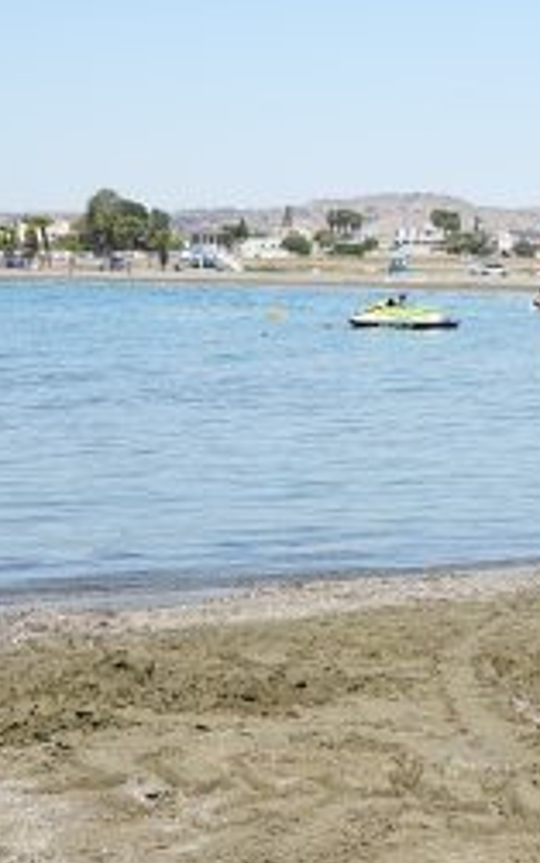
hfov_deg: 16.4
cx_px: 533
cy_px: 308
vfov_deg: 26.4
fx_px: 1836
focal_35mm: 78
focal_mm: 24
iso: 100
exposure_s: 1/100
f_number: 8
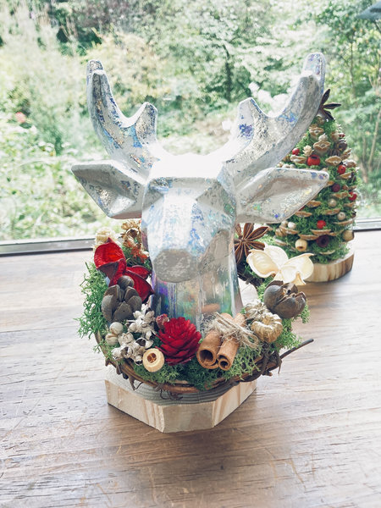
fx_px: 411
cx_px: 190
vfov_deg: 63.4
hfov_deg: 49.7
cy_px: 254
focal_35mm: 28
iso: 160
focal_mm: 3.99
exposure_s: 1/60
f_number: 1.8
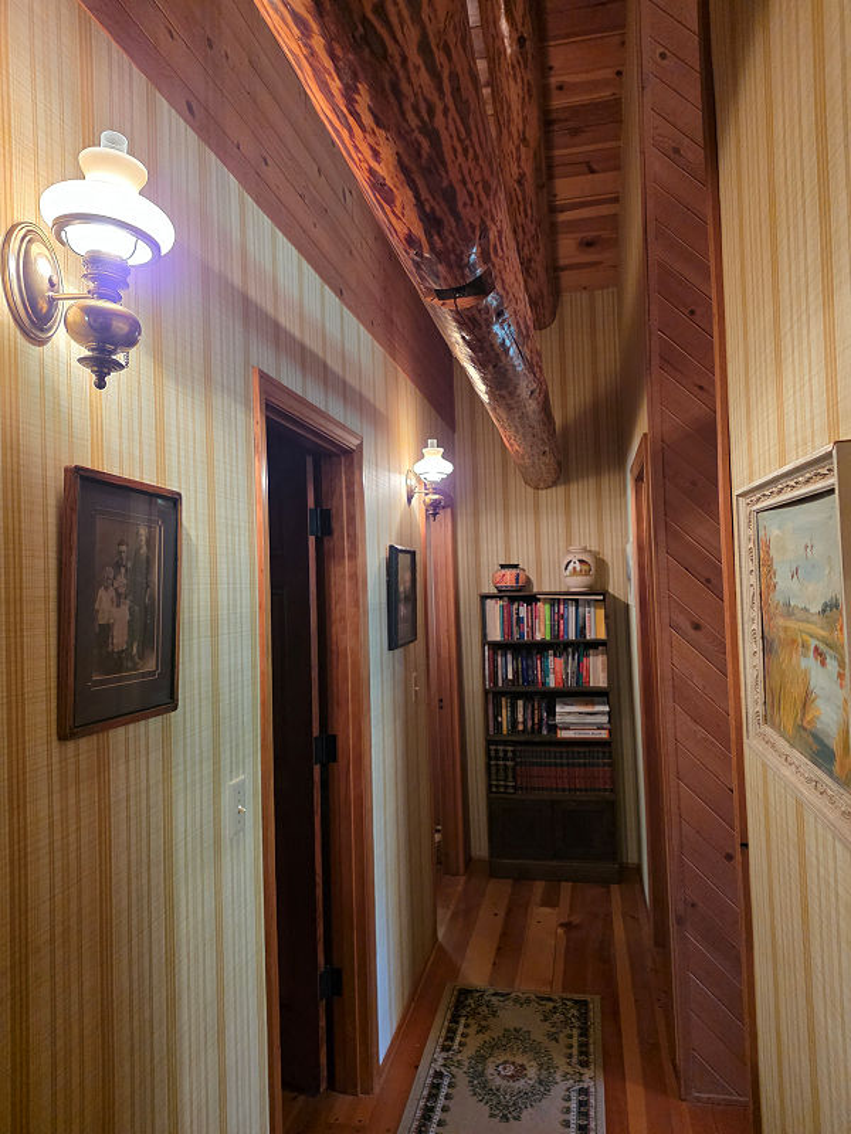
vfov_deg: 73.9
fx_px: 754
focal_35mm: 23
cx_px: 426
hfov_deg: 58.9
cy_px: 567
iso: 1000
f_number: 1.7
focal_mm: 6.3
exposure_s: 1/120
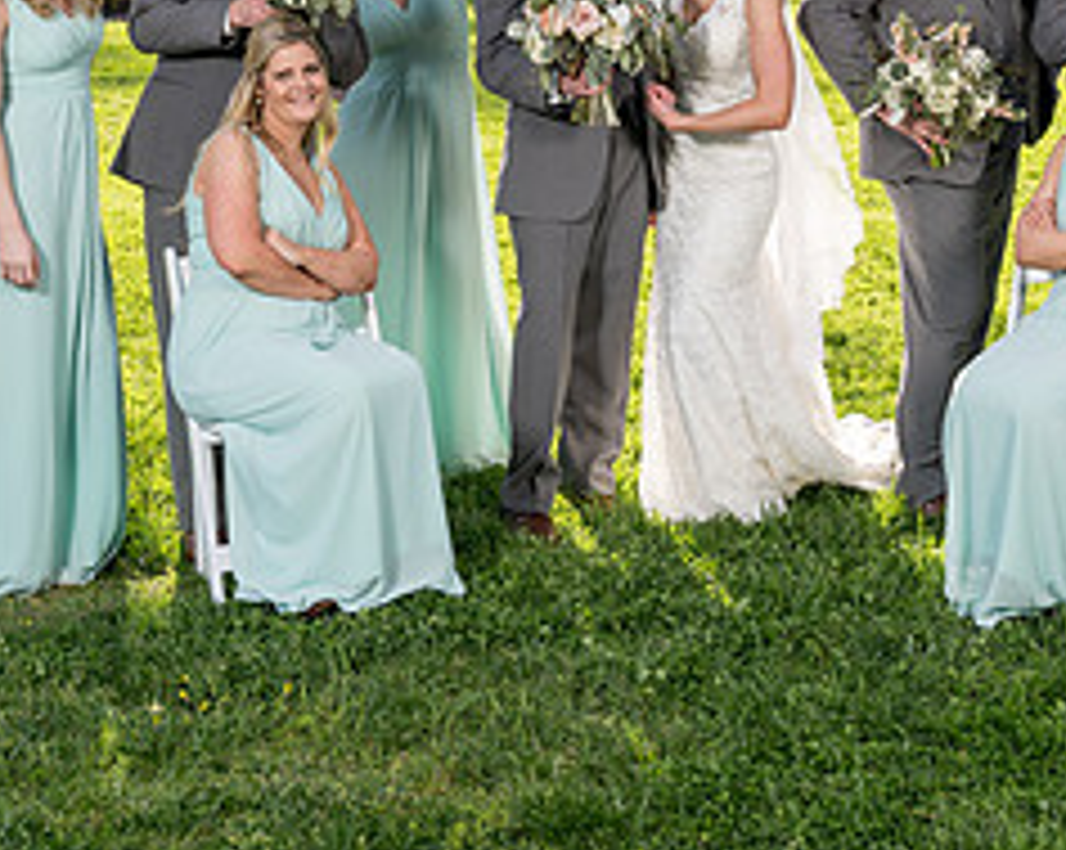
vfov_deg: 17.3
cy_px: 52
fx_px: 2741
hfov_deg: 22.0
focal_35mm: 87
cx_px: 672
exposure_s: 1/200
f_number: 5.6
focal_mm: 37
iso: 100
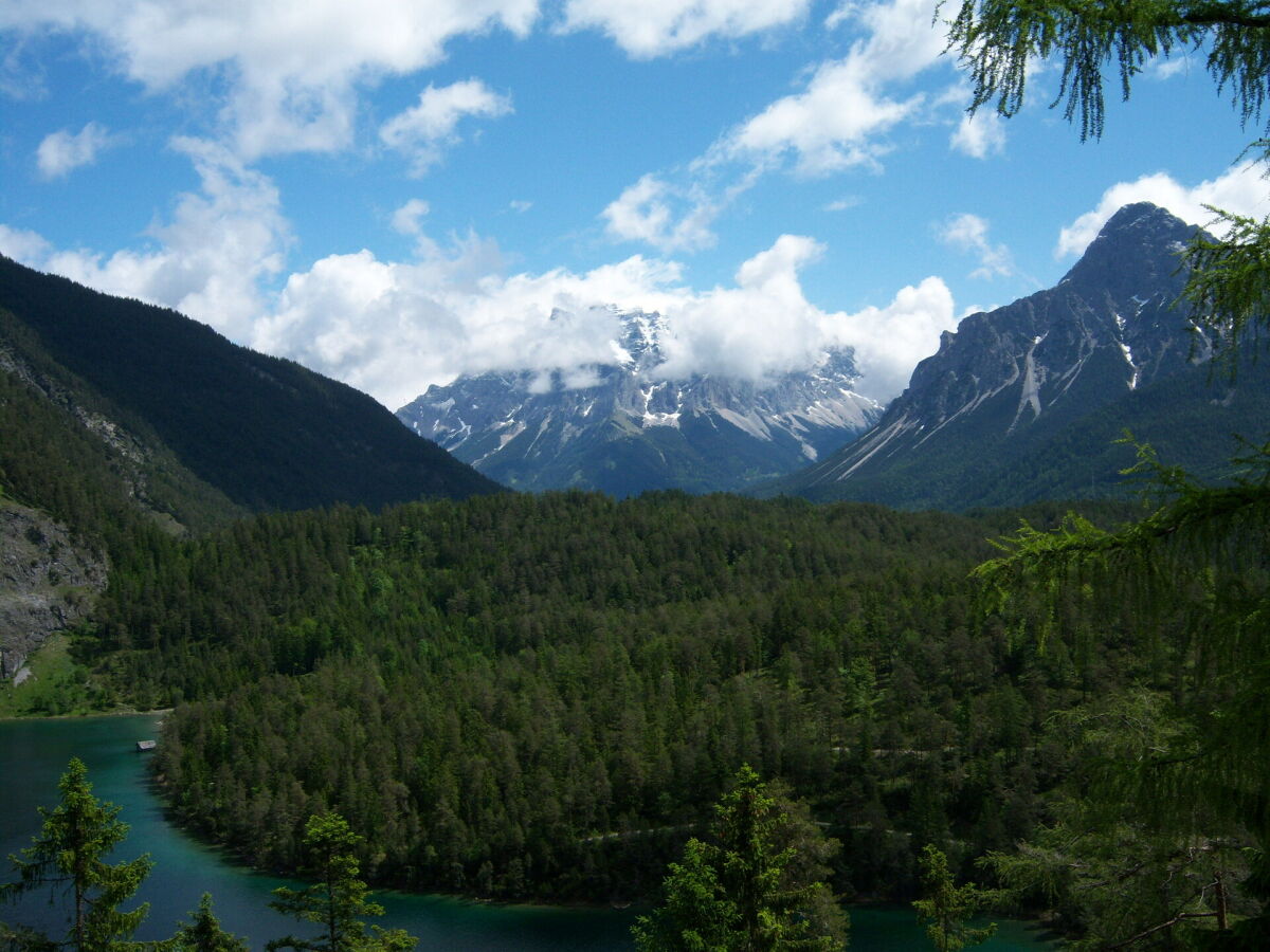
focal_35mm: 36
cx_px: 635
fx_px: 1321
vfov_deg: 39.7
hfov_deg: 51.4
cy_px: 476
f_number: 4.8
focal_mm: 7.5
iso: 80
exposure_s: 1/640
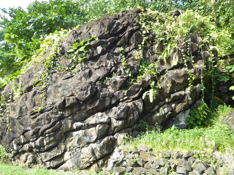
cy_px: 88
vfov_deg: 41.8
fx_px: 230
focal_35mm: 34
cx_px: 117
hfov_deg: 54.0
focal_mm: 5.8
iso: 80
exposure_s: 1/100
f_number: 3.6
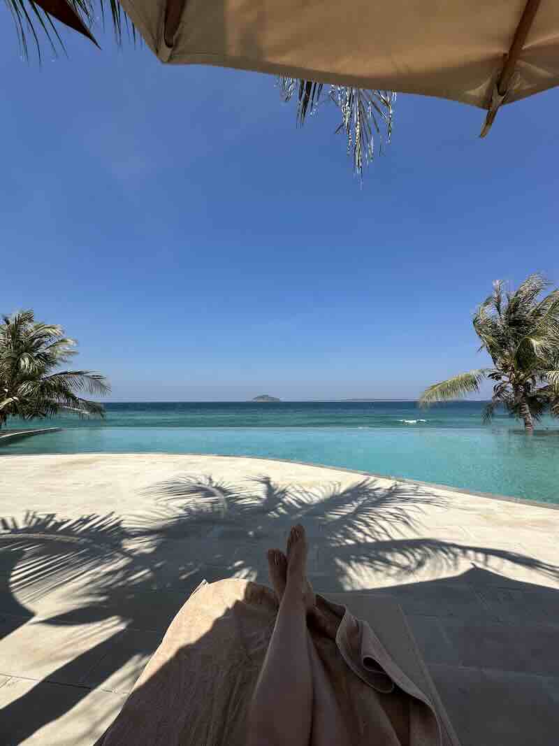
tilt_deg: +6.4
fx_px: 302
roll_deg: -0.4
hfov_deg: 85.7
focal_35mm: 14
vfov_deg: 102.1
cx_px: 280
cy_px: 373
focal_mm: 2.22
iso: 50
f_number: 2.2
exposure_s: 1/2747
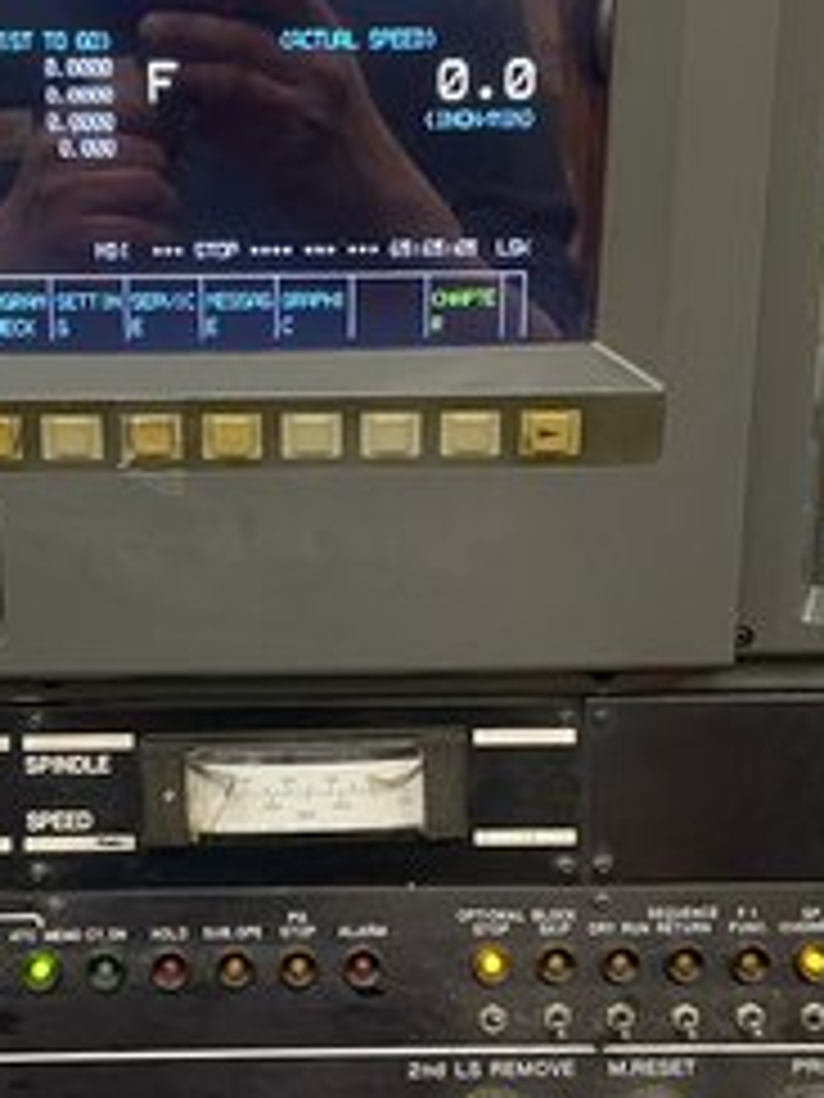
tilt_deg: -18.9
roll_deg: -0.9
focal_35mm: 64
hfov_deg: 22.9
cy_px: 621
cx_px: 302
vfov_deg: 30.2
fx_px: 2031
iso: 320
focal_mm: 4.2
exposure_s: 1/60
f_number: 1.6
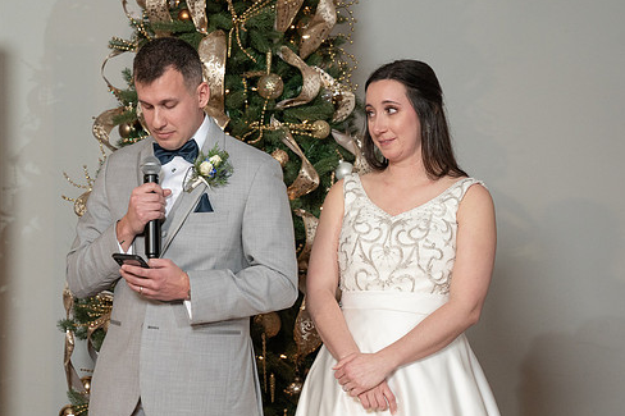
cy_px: 247
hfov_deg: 21.0
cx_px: 229
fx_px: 1683
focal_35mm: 97
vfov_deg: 14.1
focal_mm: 70
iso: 2000
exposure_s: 1/200
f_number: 5.6
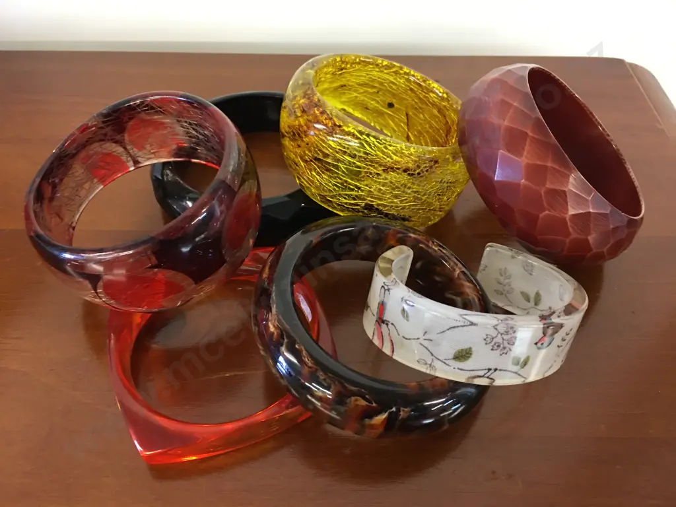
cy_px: 254
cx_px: 338
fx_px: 566
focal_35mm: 29
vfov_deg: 48.2
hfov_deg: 61.7
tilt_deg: -47.2
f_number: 2.2
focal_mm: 4.15
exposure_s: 1/10
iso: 80
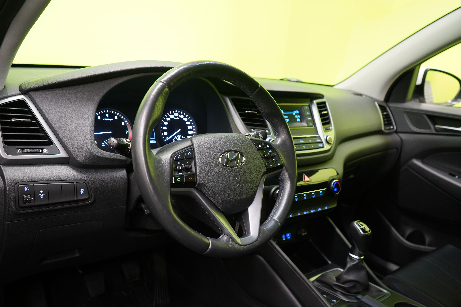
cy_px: 154
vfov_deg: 43.6
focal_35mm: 30
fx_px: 384
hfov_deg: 61.9
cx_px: 230
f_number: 5
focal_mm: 30
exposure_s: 1/20
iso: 1250
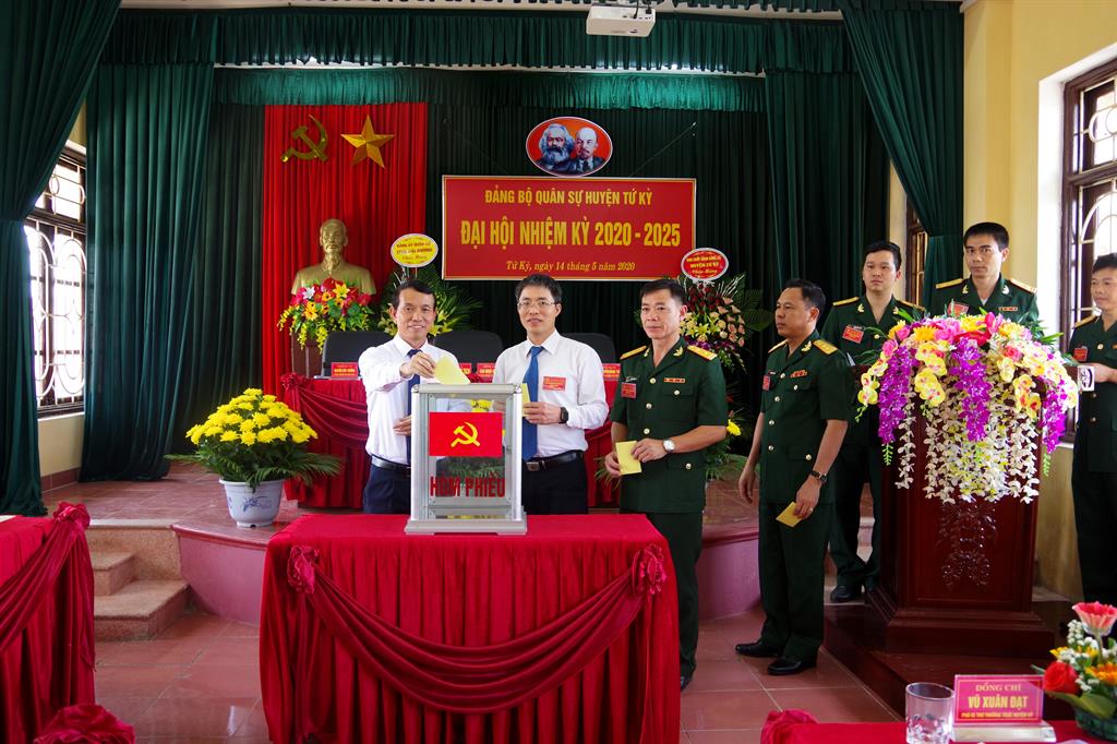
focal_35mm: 31
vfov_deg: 42.3
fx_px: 961
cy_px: 372
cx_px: 558
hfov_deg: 60.3
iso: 400
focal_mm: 21
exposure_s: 1/15
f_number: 5.6
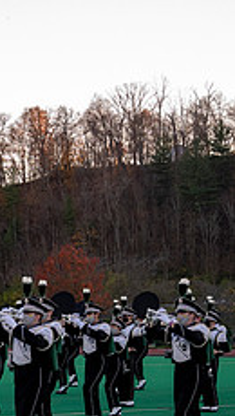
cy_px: 331
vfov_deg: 18.3
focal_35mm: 116
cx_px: -287
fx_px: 1280
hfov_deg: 9.5
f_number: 4
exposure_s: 1/2000
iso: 2000
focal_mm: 44
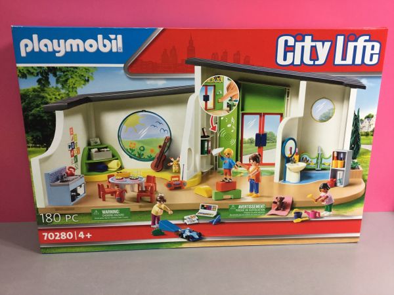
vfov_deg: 45.4
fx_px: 353
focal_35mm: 31
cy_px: 148
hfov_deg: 58.4
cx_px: 197
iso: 100
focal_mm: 3.3
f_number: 2.4
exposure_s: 1/33
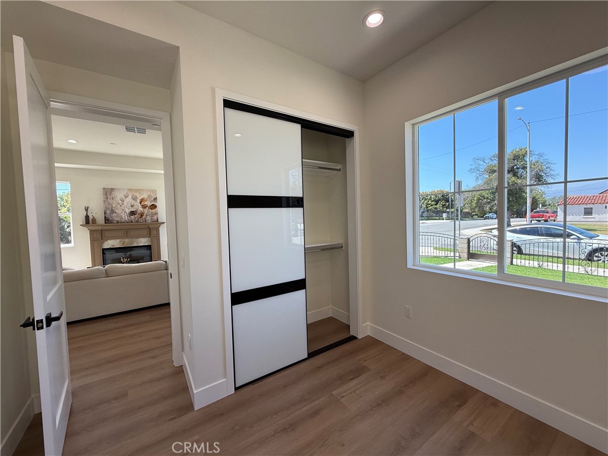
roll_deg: +1.1
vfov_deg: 85.7
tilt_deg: -2.0
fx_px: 246
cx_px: 304
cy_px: 228
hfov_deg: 102.1
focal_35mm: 14
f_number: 2.2
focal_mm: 2.22
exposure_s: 1/240
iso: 64
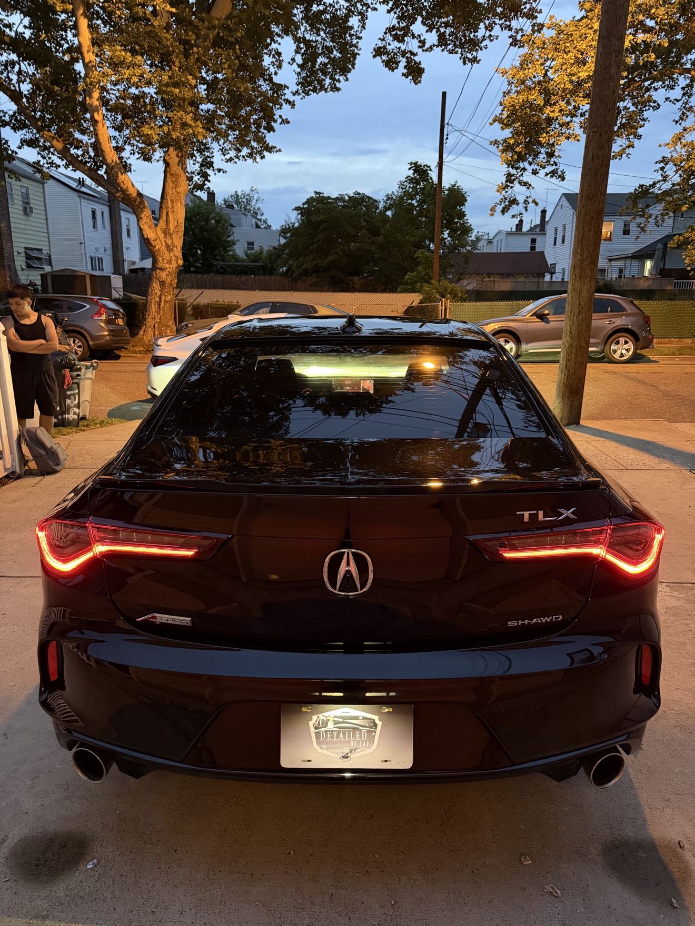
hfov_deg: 56.8
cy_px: 463
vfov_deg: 71.6
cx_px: 348
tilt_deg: -15.2
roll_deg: -0.5
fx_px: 642
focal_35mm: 24
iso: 1000
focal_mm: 6.76
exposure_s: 1/30
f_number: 1.78
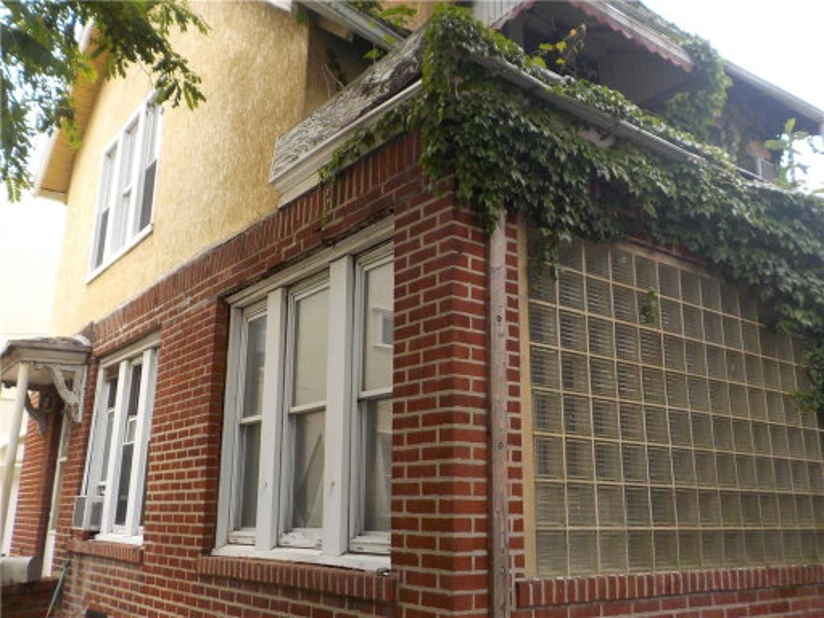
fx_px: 714
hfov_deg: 60.0
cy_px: 309
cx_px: 412
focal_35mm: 30
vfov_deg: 46.8
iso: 125
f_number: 3.3
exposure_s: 1/125
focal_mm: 4.1
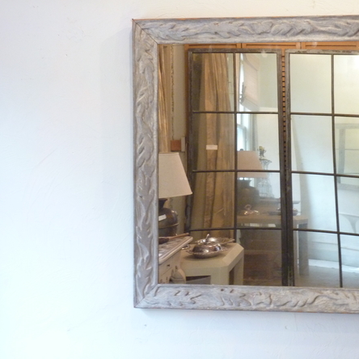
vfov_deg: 20.2
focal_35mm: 86
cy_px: 179
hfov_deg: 20.1
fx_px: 1009
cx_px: 231
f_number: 4.1
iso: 400
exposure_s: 1/8
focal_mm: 11.9
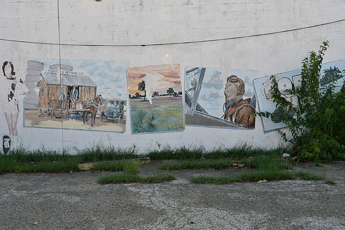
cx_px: 169
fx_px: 326
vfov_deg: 38.9
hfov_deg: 55.8
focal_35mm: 34
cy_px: 113
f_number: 8
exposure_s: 1/250
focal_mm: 22
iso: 140
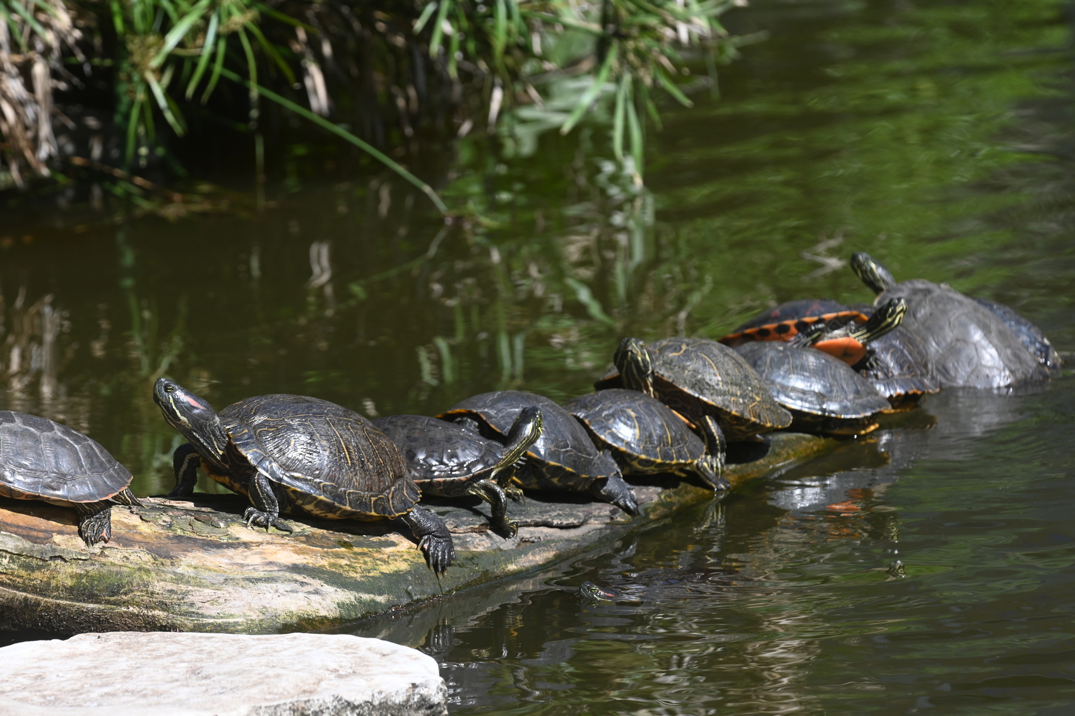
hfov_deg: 8.0
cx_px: 453
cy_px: 440
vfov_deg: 5.3
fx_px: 7733
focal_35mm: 259
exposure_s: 1/350
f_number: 9.5
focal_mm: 210
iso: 200
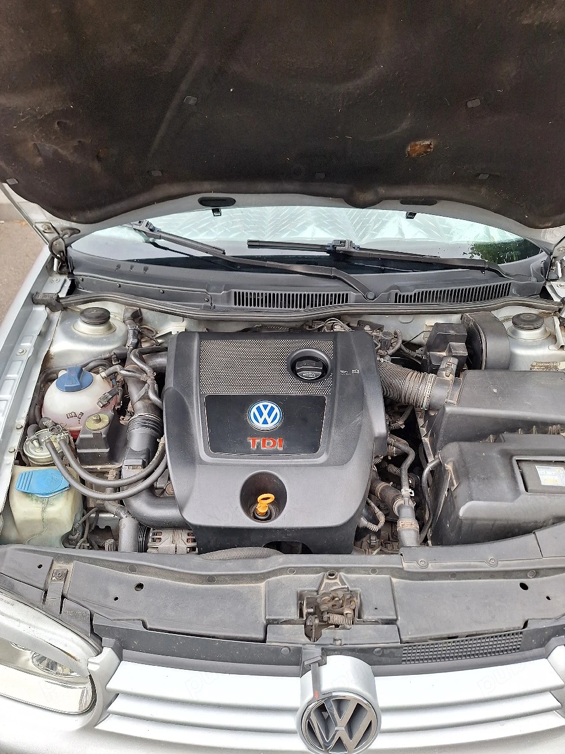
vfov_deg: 73.9
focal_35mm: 23
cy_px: 377
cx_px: 282
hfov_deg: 58.9
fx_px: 500
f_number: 1.8
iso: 50
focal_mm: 5.54
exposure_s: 1/100
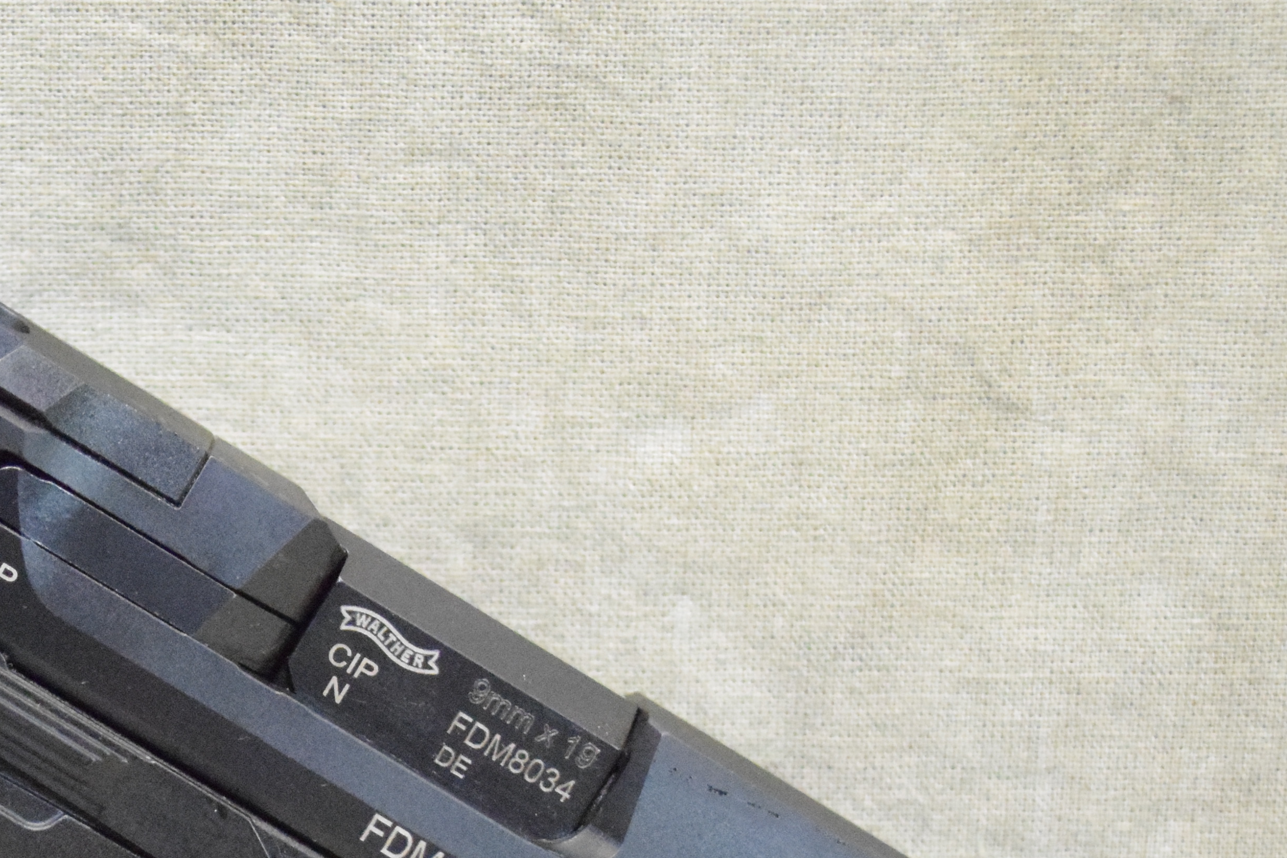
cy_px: 844
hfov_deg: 21.0
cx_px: 115
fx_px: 3396
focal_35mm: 95
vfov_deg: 14.2
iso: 10000
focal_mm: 26
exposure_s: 1/1250
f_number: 4.2
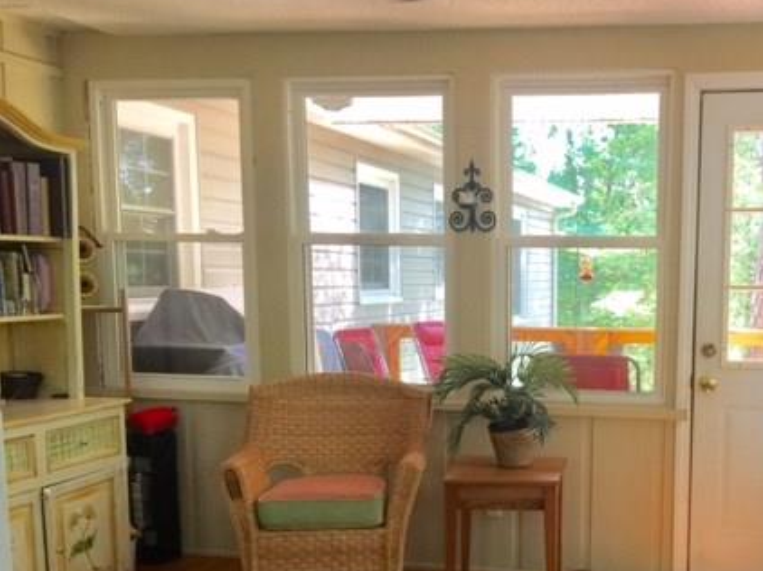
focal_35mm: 44
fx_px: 969
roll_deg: -2.0
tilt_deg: -7.2
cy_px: 414
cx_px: 577
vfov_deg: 32.3
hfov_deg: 41.6
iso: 40
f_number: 2.2
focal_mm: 4.15
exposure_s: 1/30
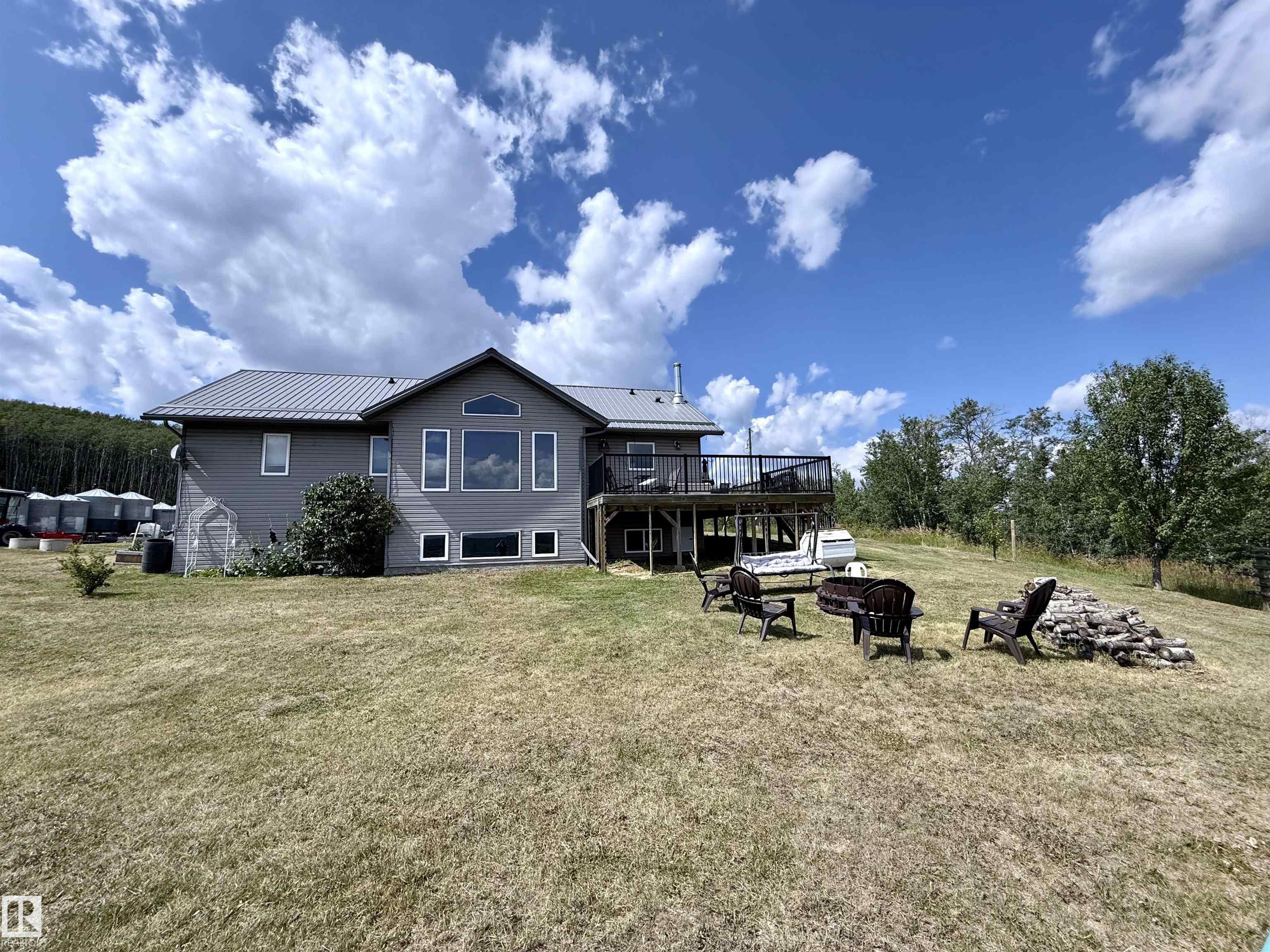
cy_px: 476
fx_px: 514
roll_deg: +1.6
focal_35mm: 14
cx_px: 635
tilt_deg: +8.5
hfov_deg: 102.1
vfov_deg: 85.7
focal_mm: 2.22
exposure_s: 1/2410
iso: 50
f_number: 2.2
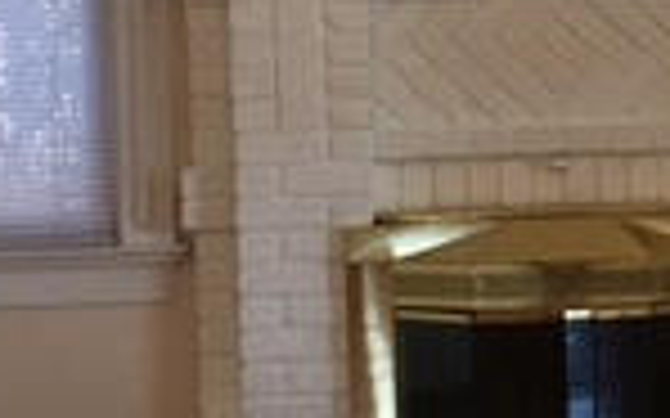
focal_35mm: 132
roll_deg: +1.1
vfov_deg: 9.9
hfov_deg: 15.7
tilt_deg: -3.7
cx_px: 585
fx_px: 2409
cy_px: 22
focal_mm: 4.15
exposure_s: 1/30
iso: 32
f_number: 2.2
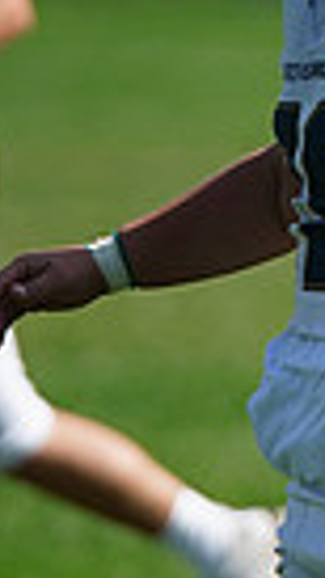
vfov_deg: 1.6
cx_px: 532
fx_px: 20465
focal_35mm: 1335
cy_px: 162
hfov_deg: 0.9
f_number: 2.8
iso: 400
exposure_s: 1/6400
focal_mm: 300
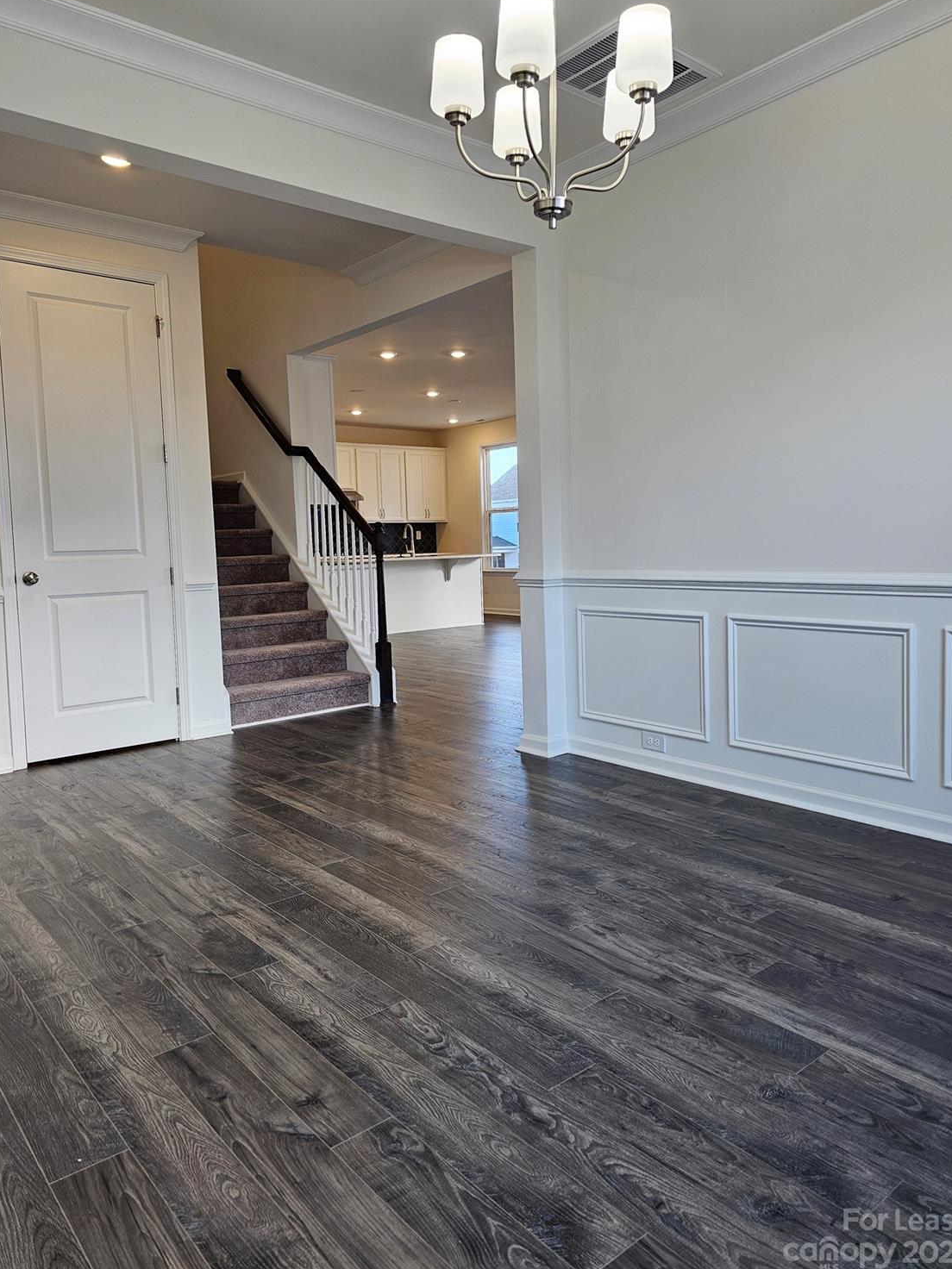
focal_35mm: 24
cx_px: 479
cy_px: 622
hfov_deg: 56.8
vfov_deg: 71.6
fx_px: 880
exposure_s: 1/120
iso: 64
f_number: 1.7
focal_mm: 6.3
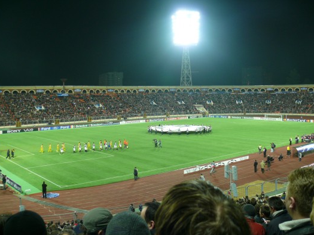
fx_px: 327
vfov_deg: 39.7
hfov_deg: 51.3
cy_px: 120
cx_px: 154
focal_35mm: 36
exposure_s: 1/30
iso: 160
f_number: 2.8
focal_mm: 7.4
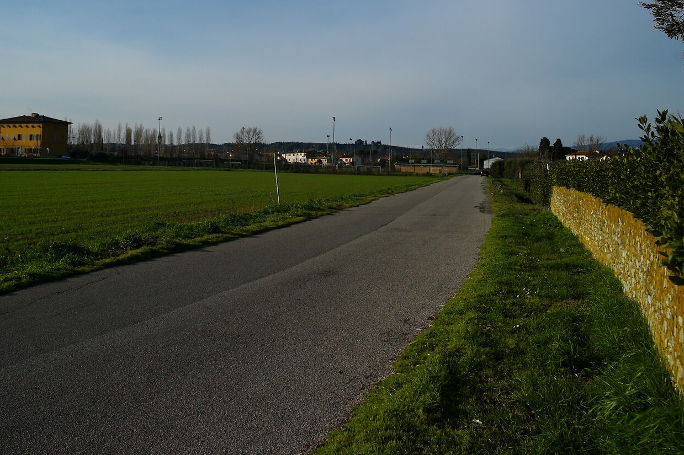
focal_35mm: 31
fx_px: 589
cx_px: 273
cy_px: 149
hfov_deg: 59.8
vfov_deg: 41.7
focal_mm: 16
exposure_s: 1/2000
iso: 160
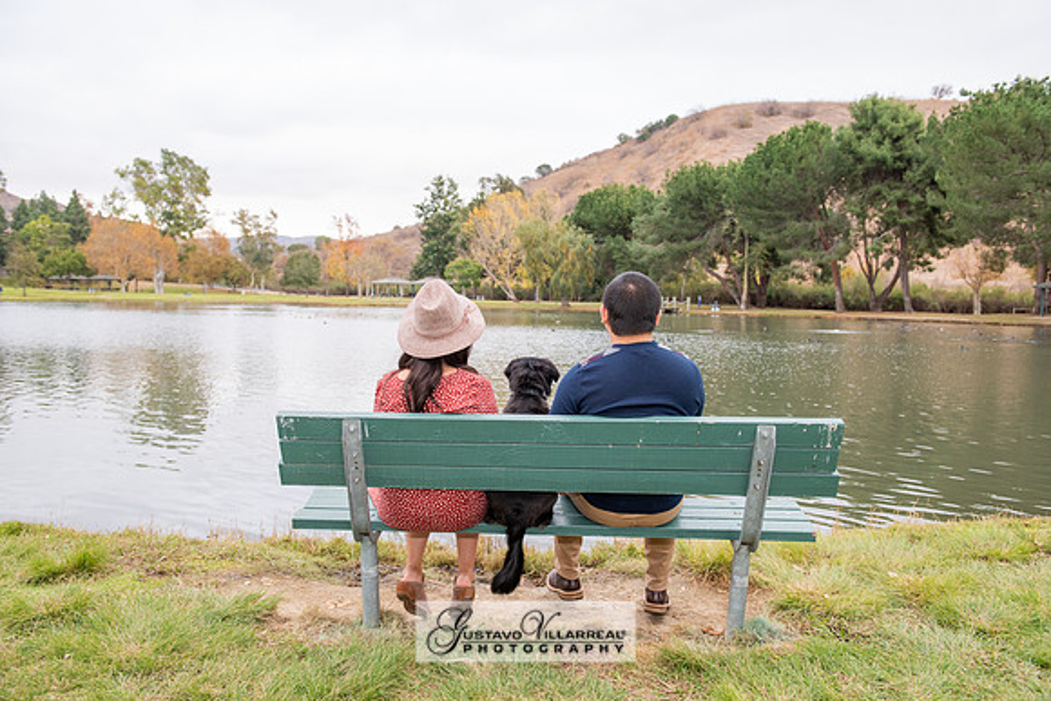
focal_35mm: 31
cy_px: 350
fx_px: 905
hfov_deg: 60.3
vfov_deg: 42.3
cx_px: 526
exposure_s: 1/125
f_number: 5
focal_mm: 31
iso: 500
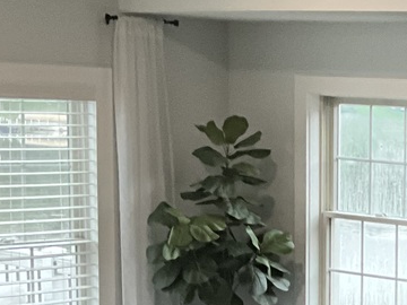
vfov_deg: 12.6
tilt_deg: -9.1
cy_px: 308
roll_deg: -2.4
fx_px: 1364
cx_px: 659
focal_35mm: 116
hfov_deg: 15.3
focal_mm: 3
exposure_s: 1/60
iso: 250
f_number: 1.8
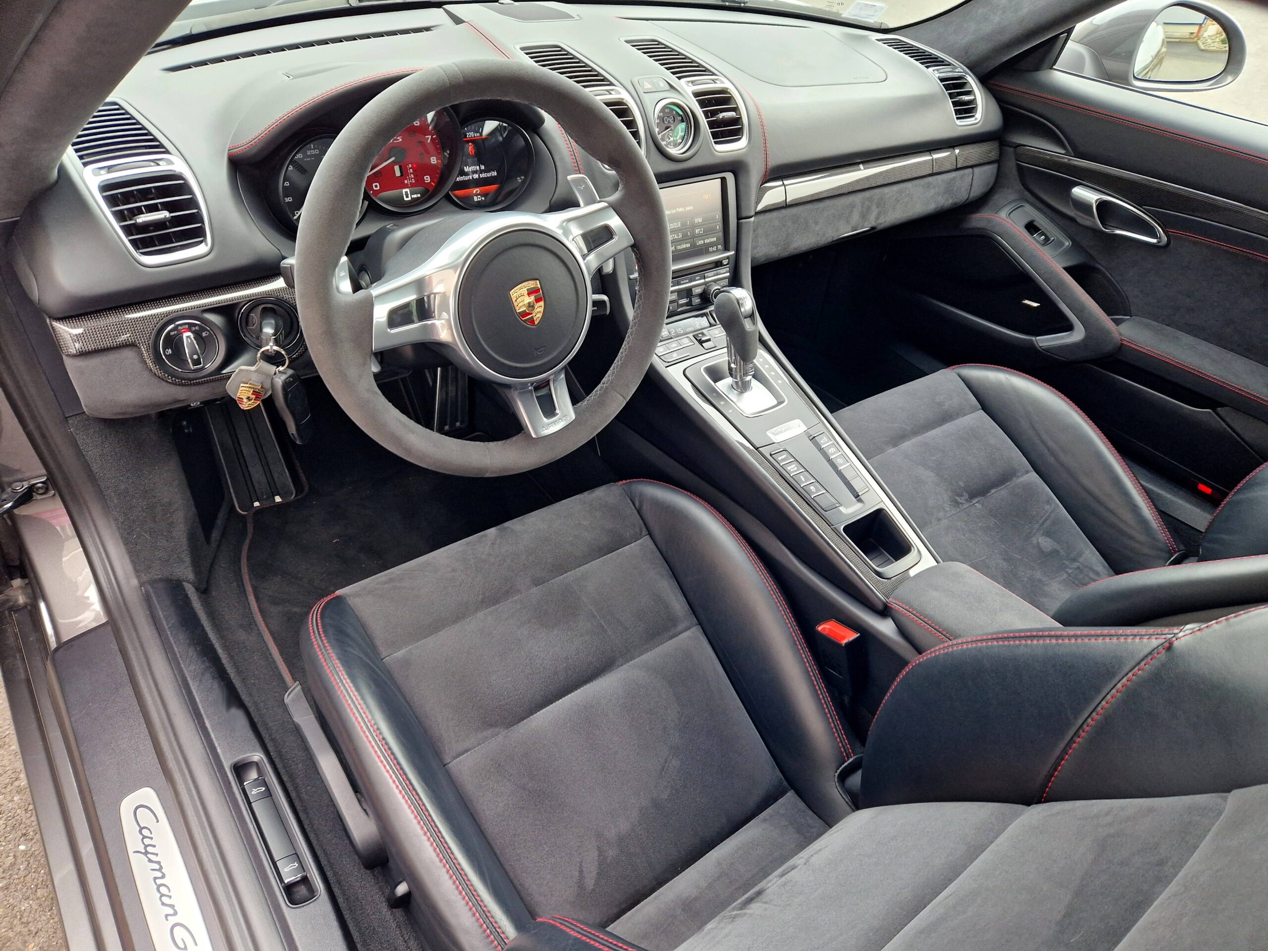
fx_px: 843
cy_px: 476
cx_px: 634
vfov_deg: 58.9
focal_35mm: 23
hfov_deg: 73.9
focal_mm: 5.4
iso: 160
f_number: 1.8
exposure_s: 1/180
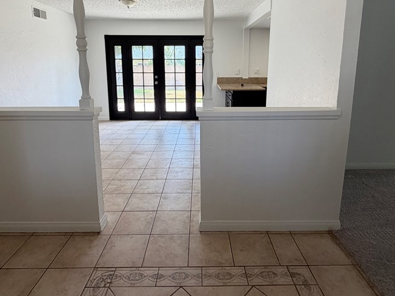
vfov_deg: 60.0
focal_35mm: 22
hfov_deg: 76.4
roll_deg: -0.4
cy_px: 106
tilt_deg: -11.0
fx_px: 251
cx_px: 203
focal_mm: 2.22
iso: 125
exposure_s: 1/120
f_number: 2.2
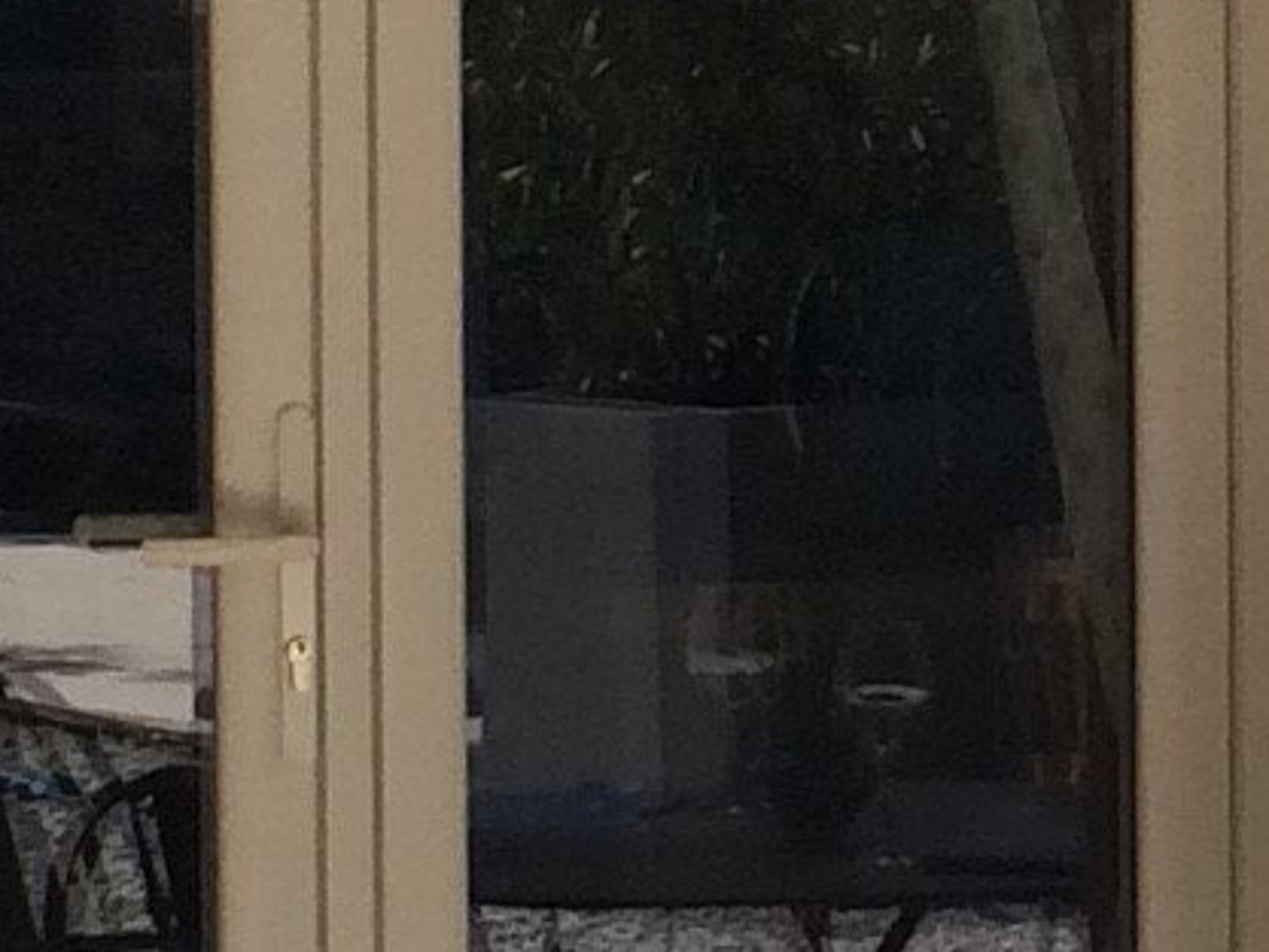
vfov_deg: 6.5
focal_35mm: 227
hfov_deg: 8.6
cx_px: 1467
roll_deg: +0.0
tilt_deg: -3.3
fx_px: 8324
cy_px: 152
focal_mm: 4.15
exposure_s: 1/1244
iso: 32
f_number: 2.2
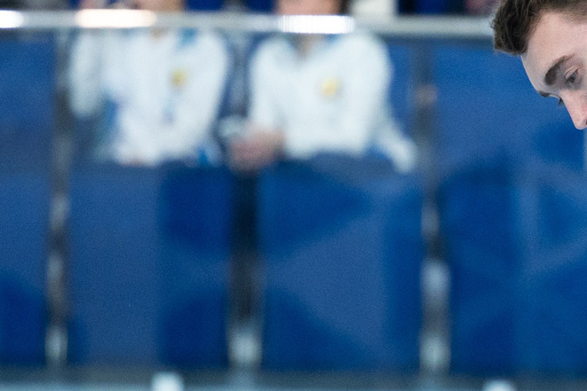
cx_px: 784
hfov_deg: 4.6
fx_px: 7241
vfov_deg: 3.1
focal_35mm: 444
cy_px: 127
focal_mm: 110
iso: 2000
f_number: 2.8
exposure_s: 1/1600
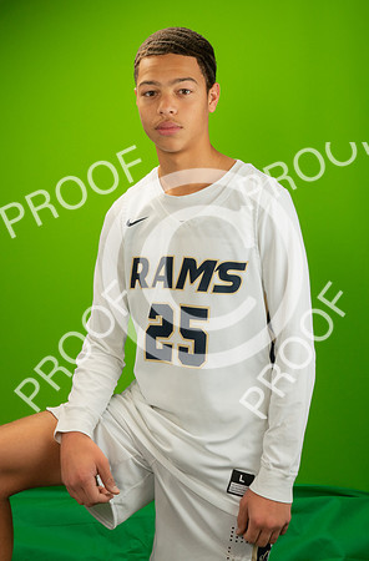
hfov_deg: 22.1
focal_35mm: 61
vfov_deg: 33.1
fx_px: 942
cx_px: 130
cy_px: 244
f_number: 20
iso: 800
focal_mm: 35
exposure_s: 1/60
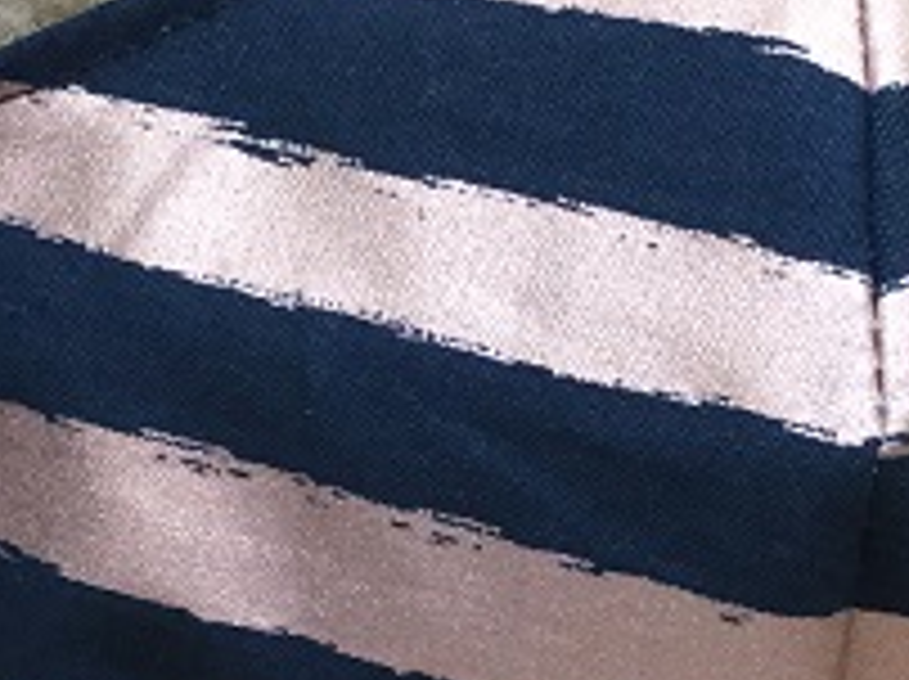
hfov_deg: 15.9
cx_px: 711
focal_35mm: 123
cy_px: 581
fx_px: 3226
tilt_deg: -41.8
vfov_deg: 12.0
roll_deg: -2.0
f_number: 2.4
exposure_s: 1/30
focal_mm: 3.3
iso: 64
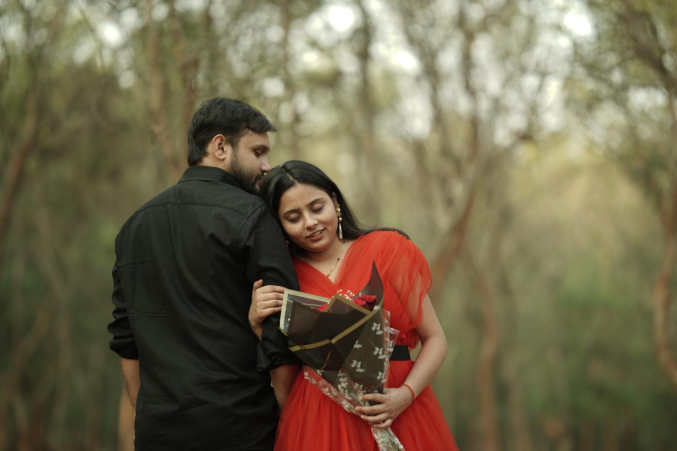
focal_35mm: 85
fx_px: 1598
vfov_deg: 16.1
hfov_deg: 23.9
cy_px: 226
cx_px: 338
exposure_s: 1/200
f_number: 1.4
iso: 50
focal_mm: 85
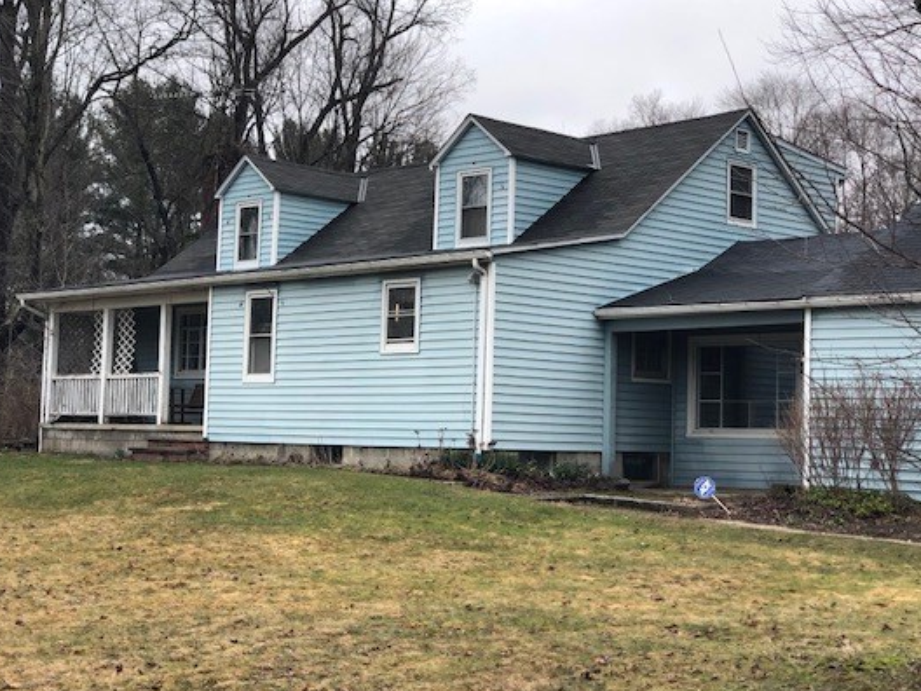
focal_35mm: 63
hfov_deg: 30.7
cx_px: 450
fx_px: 1676
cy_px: 305
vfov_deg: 23.3
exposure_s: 1/403
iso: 16
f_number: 2.4
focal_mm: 6
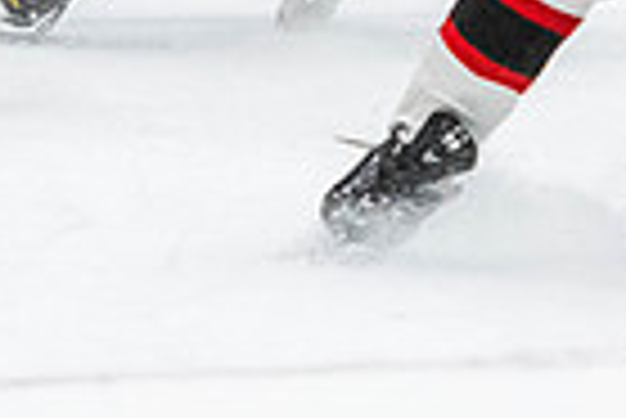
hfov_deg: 2.4
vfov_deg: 1.6
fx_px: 14778
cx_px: -344
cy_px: -338
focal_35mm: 849
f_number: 2.8
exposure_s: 1/640
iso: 3200
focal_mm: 120
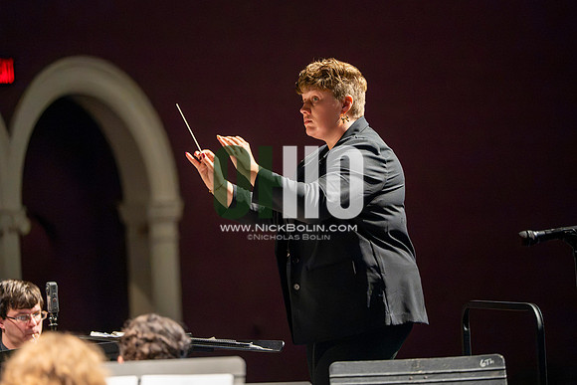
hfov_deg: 12.1
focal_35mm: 170
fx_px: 2725
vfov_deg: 8.1
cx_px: 288
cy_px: 192
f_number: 2.8
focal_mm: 170
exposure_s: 1/640
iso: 12800
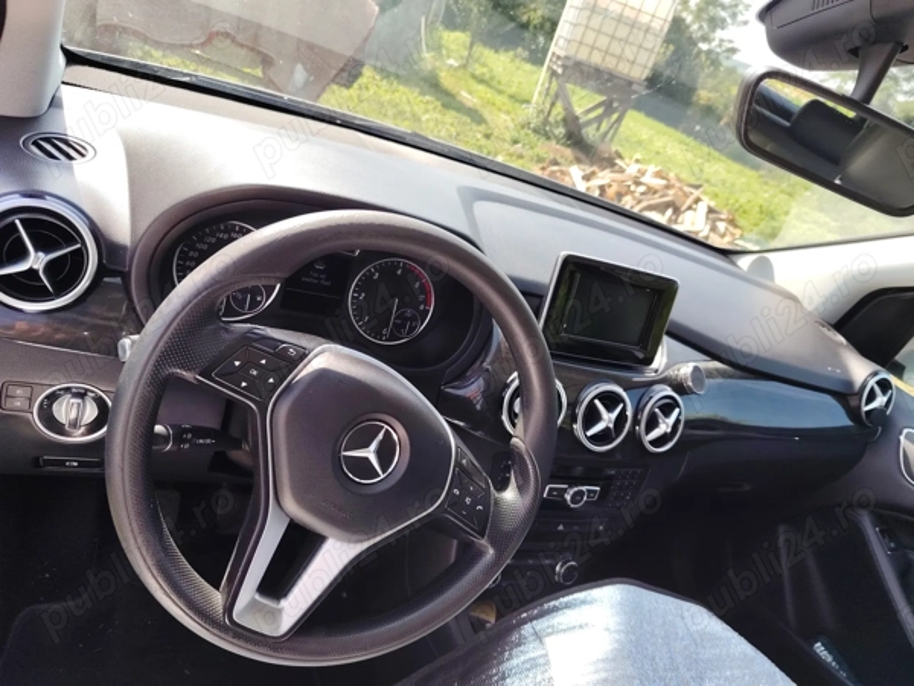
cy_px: 343
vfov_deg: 56.8
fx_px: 634
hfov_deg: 71.6
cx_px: 457
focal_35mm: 24
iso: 100
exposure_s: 1/177
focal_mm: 5.25
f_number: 1.75
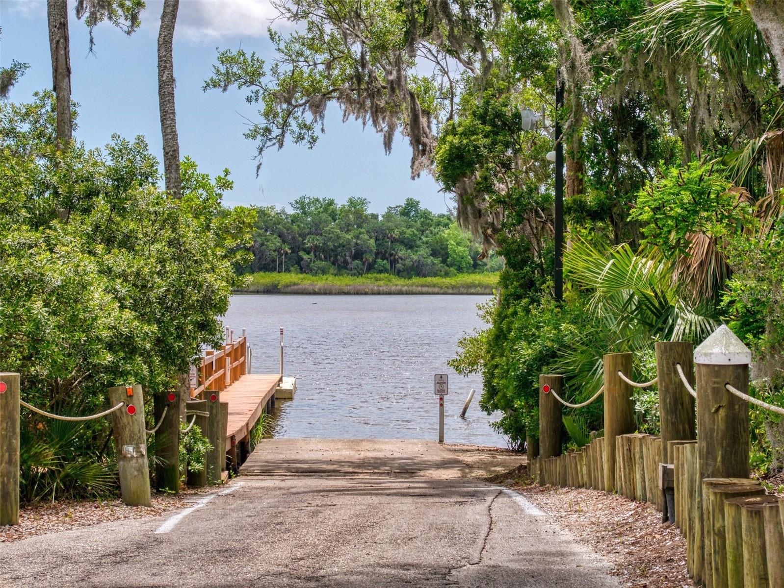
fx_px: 1903
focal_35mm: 84
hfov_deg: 23.3
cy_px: 294
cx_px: 392
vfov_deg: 17.6
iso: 200
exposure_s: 1/200
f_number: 8
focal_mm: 42
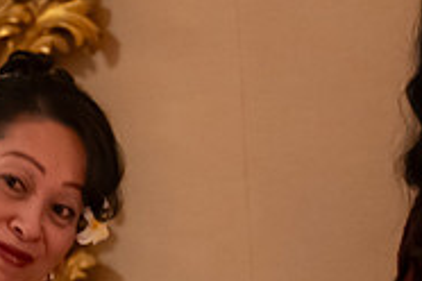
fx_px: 4067
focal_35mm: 347
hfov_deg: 5.9
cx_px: -71
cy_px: 300
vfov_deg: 4.0
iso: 4000
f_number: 2.8
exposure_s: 1/40
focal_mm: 80
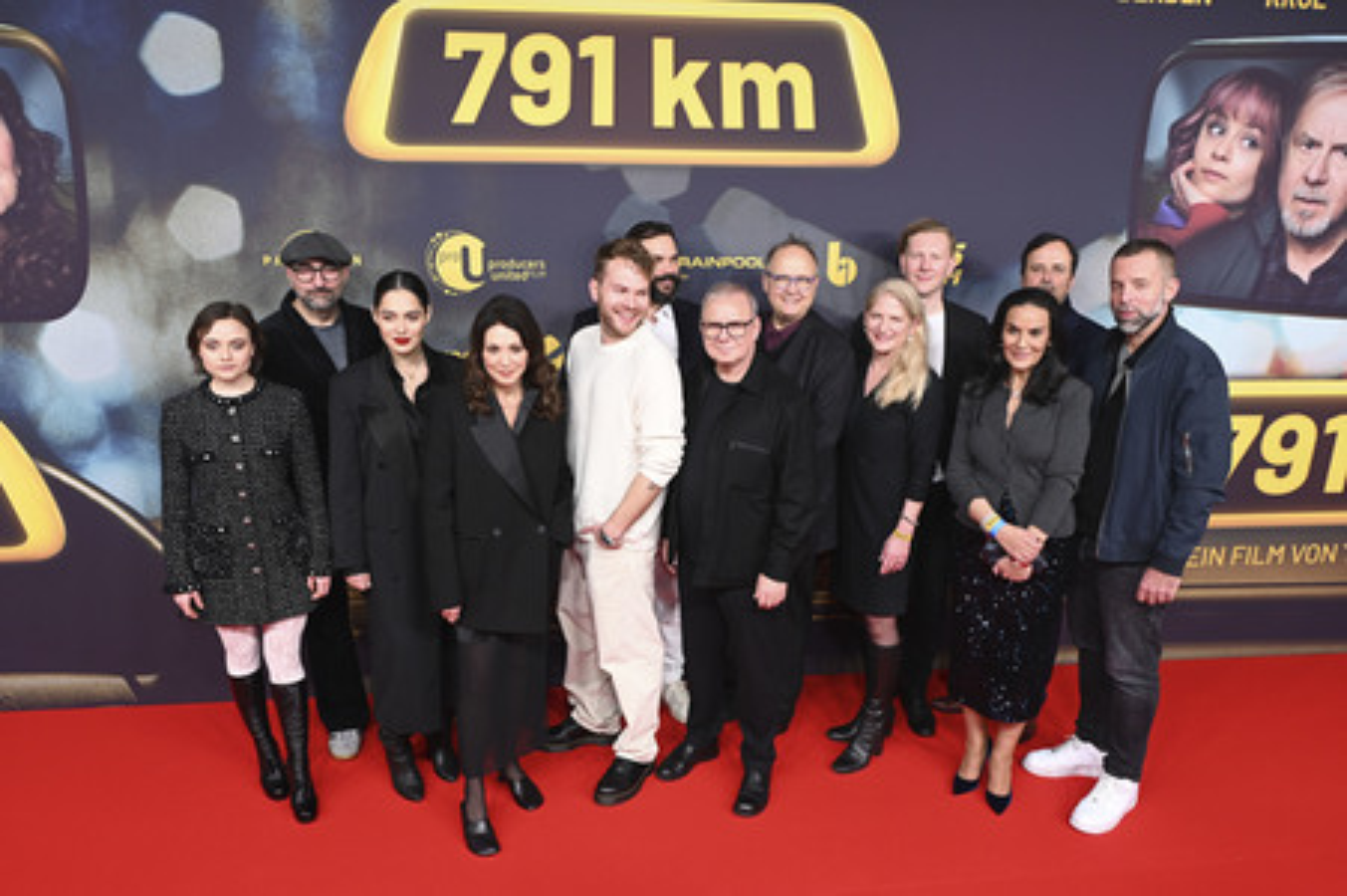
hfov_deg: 67.4
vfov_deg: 47.9
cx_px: 674
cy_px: 448
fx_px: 1009
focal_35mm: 27
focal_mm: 27
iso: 800
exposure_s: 1/160
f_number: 5.6
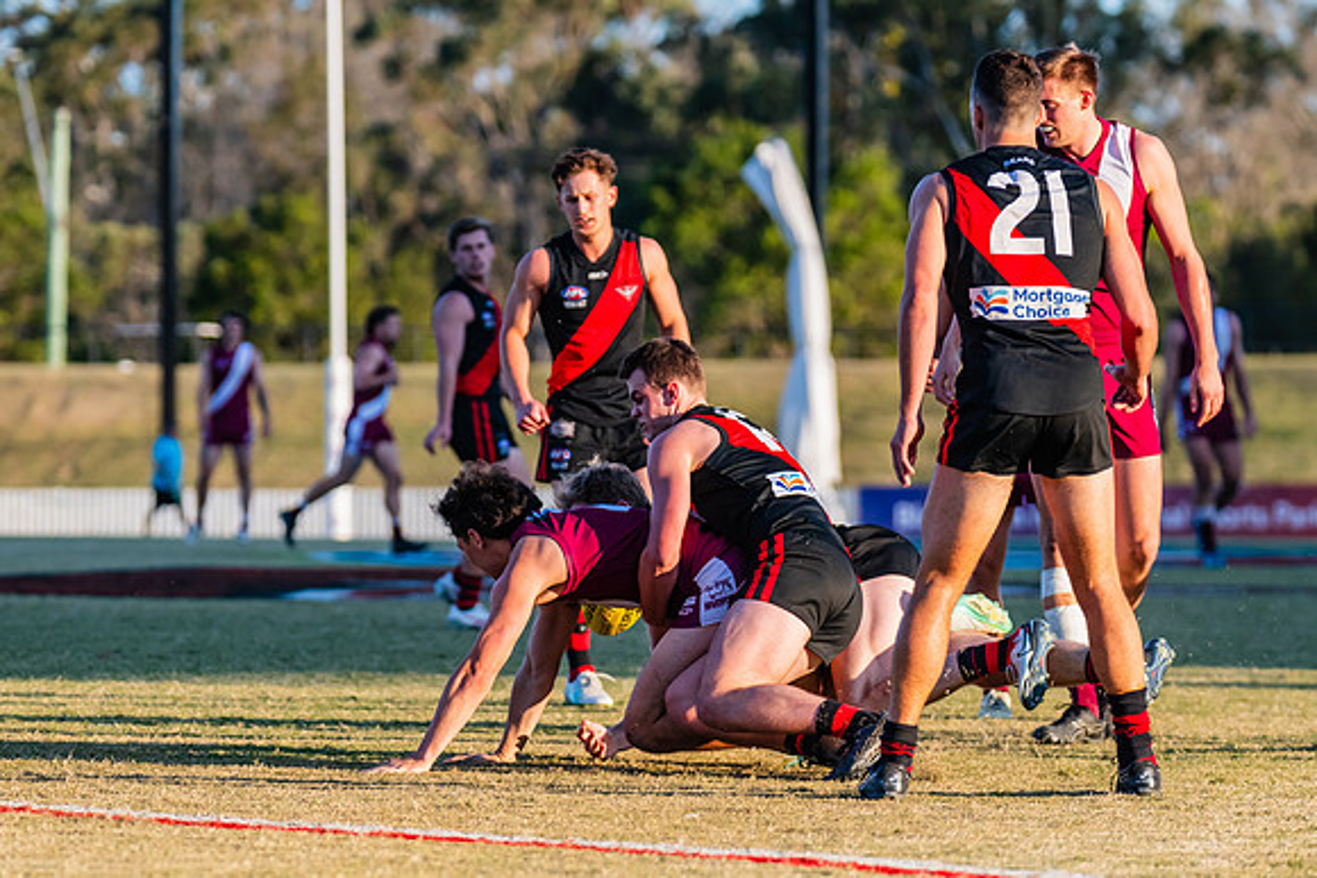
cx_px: 580
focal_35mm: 253
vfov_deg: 5.4
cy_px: 492
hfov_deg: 8.1
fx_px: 9243
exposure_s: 1/1600
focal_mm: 220
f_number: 5.6
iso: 800
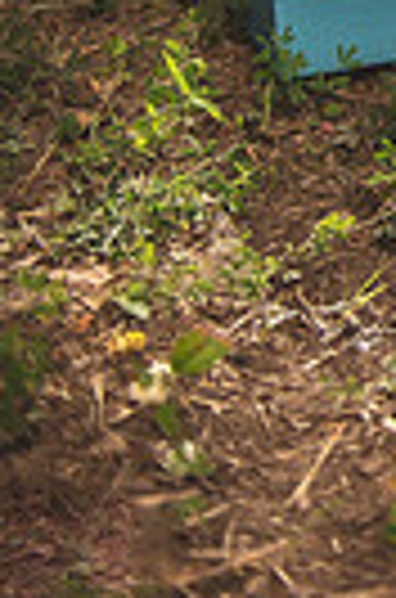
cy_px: -191
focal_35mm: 105
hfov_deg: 9.8
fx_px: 1741
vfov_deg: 18.1
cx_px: 1188
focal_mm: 24
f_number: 2.8
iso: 100
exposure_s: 1/800
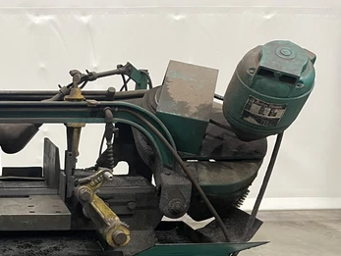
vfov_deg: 25.7
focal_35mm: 54
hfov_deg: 32.4
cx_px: -6
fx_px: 533
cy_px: 256
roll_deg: -0.3
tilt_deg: -18.0
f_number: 1.6
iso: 400
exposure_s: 1/60
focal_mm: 5.1
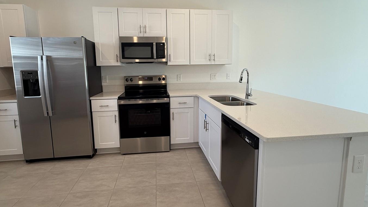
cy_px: 87
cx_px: 178
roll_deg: +0.4
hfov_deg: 92.6
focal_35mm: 18
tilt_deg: -5.3
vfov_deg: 60.7
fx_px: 176
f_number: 2.2
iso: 125
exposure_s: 1/120
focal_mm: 2.22
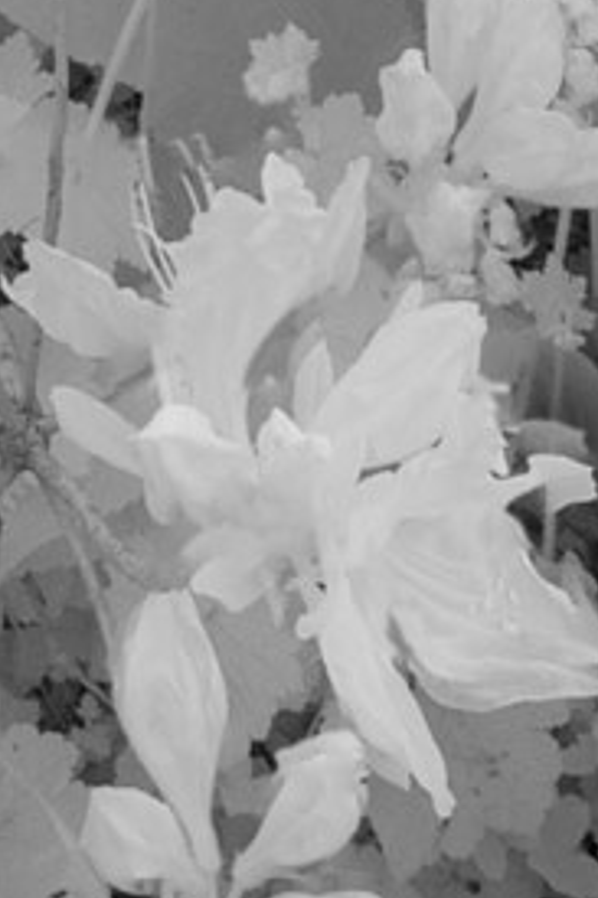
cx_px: -346
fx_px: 4640
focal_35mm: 186
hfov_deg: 7.2
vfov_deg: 9.1
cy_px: -1721
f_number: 16
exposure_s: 1/15
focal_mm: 25
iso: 200
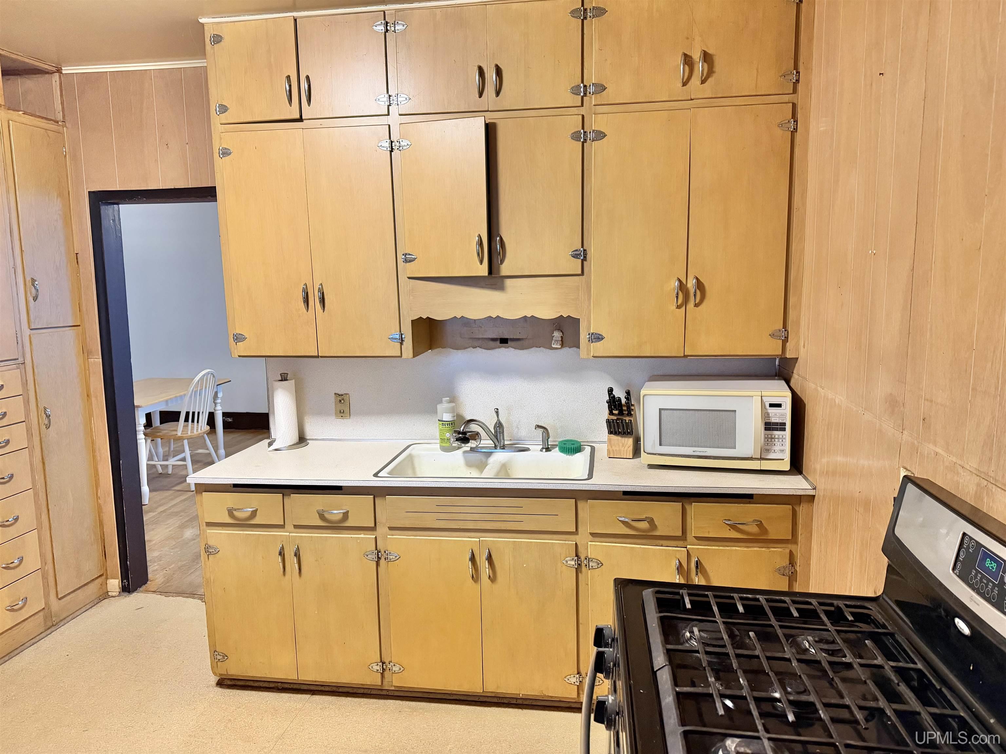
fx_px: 697
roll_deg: +1.6
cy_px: 377
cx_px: 503
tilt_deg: -7.4
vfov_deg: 56.8
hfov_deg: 71.6
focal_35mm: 24
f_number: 1.78
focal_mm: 6.76
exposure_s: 1/60
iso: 500
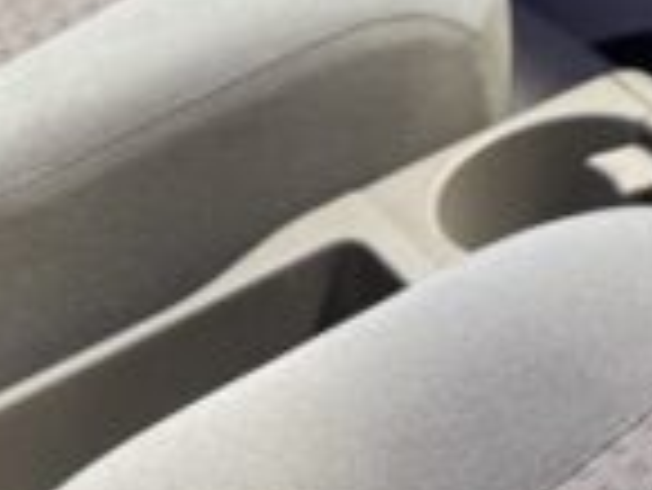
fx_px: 2488
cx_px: 1470
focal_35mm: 132
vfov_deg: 9.9
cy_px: -683
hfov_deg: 12.4
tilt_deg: -17.8
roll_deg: -2.0
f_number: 1.78
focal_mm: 6.76
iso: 200
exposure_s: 1/50
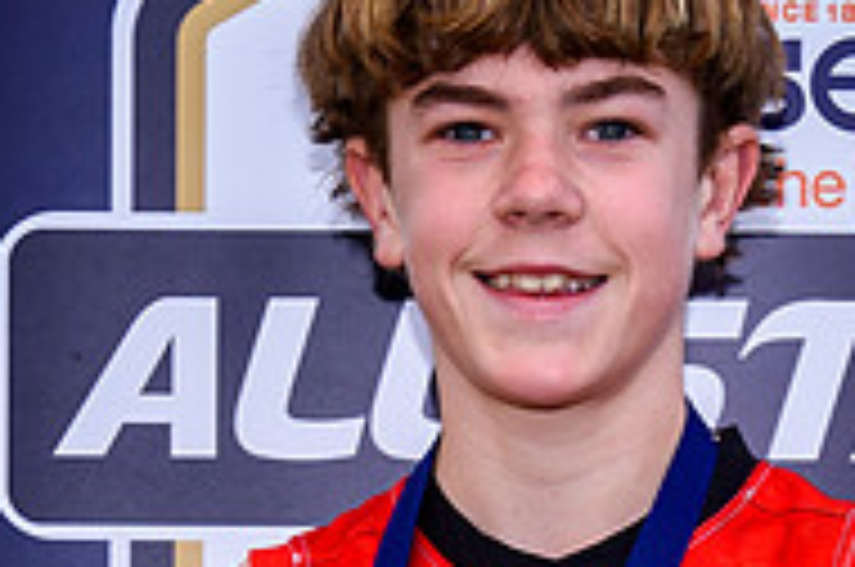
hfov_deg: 6.8
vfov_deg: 4.5
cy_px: 922
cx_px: 498
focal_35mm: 303
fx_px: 7184
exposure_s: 1/160
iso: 100
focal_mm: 38
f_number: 5.6
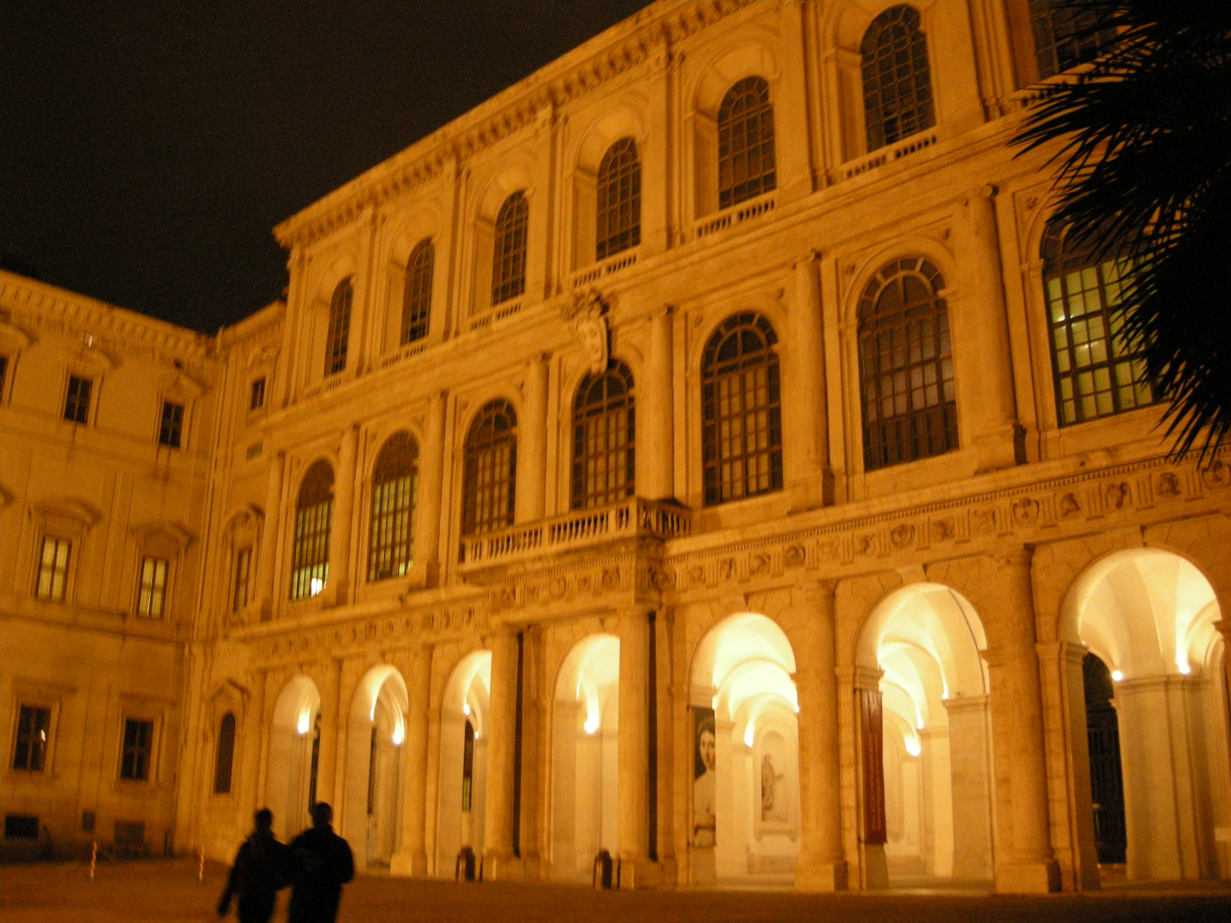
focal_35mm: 36
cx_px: 616
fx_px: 1280
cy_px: 462
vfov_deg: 39.7
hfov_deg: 51.4
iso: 480
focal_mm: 7.5
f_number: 2.7
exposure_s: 1/8
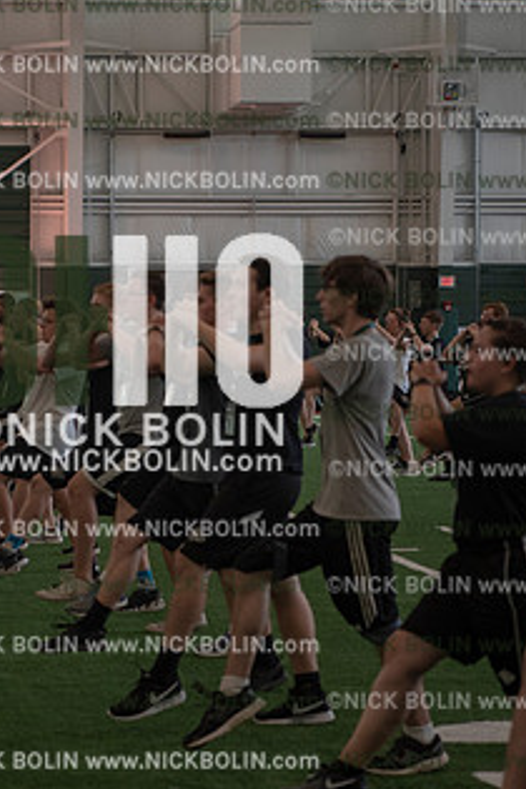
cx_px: 125
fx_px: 2827
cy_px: 354
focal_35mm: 129
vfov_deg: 15.9
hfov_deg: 10.6
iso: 640
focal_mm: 70
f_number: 3.2
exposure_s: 1/320
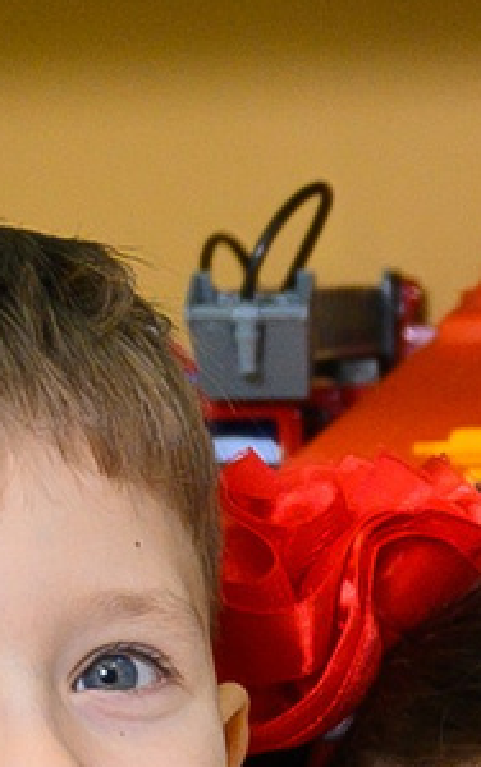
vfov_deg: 4.1
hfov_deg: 2.5
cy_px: 1105
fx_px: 10781
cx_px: 1885
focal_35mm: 515
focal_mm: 47
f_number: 4
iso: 400
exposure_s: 1/180
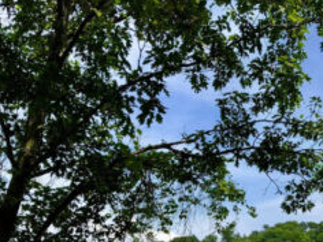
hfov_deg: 25.2
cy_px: 297
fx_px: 709
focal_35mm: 76
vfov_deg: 18.3
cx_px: 266
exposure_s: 1/1412
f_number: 1.8
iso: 20
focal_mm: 3.99
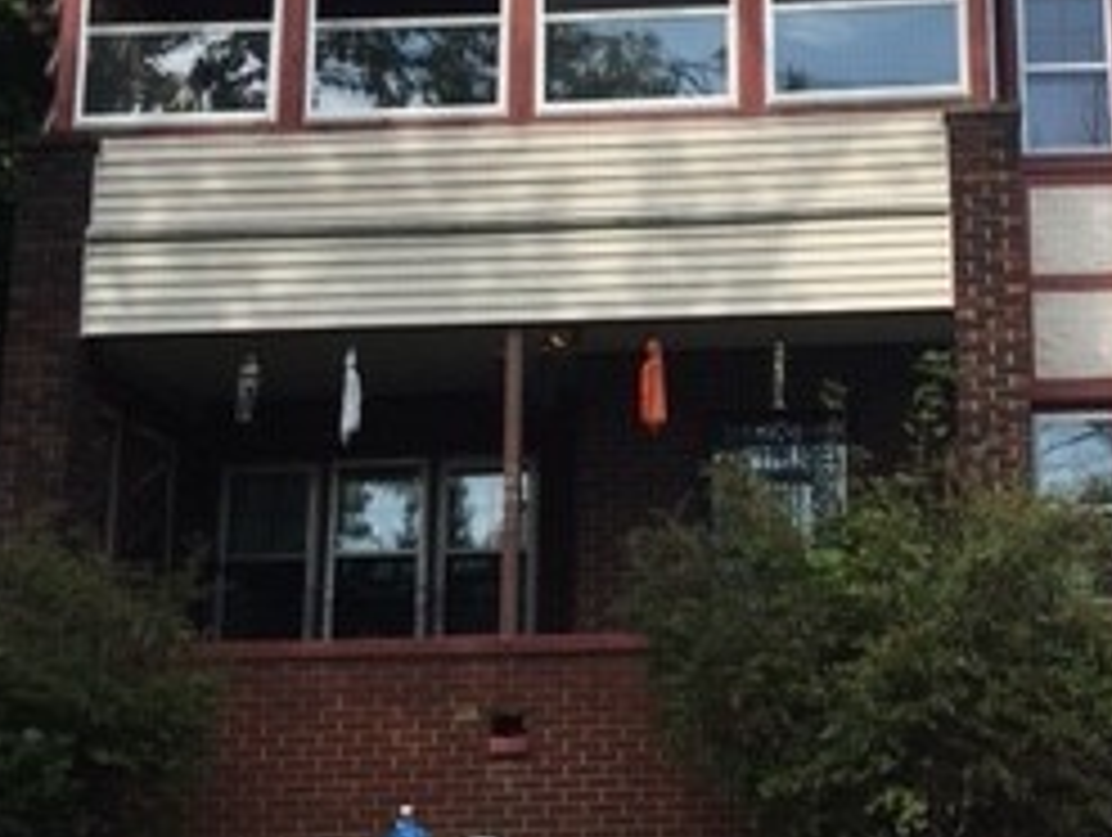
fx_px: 2413
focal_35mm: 75
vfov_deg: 19.5
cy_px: 189
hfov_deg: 25.6
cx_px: 864
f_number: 2.2
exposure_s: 1/1603
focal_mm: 4.15
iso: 25
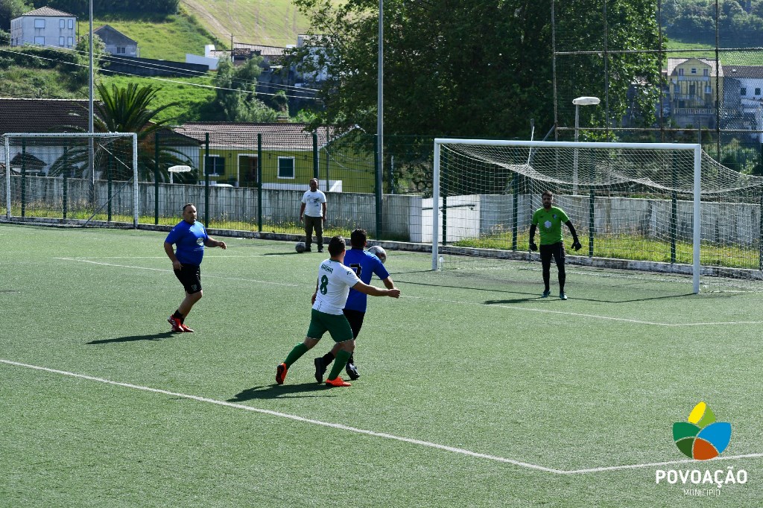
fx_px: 2479
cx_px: 382
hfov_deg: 17.5
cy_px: 254
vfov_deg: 11.7
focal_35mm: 117
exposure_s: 1/500
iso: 200
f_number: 8
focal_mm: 78
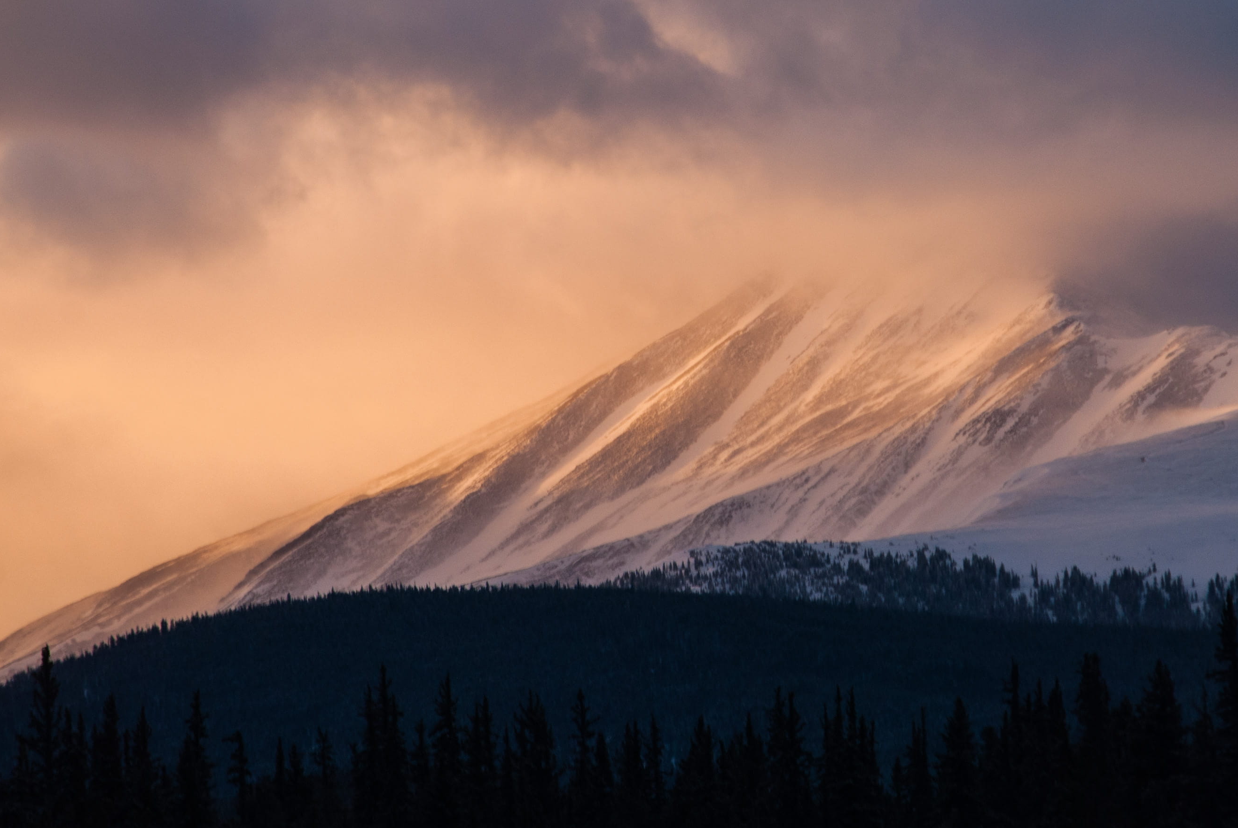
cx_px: 788
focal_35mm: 441
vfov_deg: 3.1
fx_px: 15183
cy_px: 271
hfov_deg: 4.7
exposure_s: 1/125
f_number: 6.3
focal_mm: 200
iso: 200
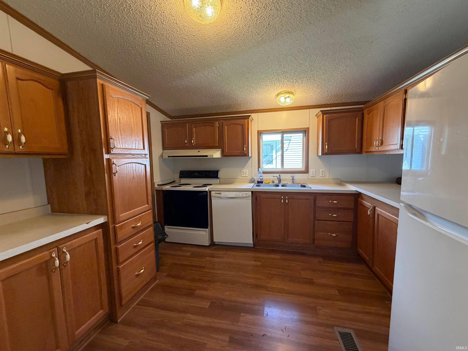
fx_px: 189
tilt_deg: -5.9
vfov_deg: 85.7
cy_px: 176
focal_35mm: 14
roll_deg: +1.1
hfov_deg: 102.1
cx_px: 234
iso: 320
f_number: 2.2
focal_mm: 2.22
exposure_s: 1/60
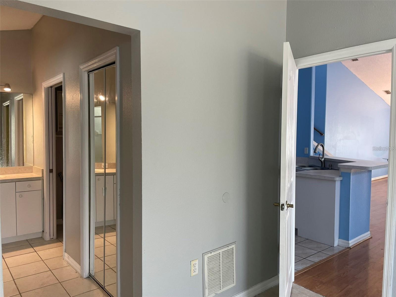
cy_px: 148
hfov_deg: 67.3
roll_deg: +0.2
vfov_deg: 53.1
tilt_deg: -2.3
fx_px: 297
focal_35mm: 26
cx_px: 198
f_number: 1.6
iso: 80
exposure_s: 1/120
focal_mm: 4.2
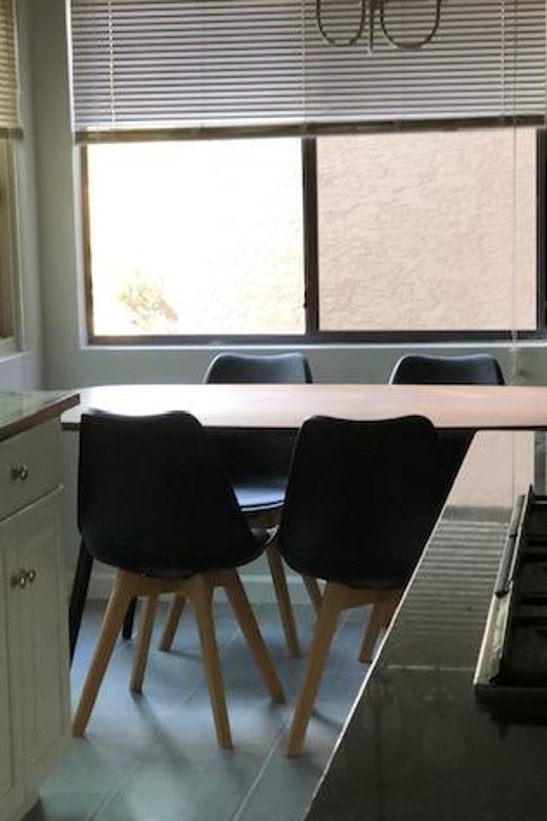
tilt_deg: -8.8
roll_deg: -0.5
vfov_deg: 25.4
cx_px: 291
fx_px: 1823
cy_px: 412
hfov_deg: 17.1
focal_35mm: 80
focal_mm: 6.6
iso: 80
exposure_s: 1/30
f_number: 2.8
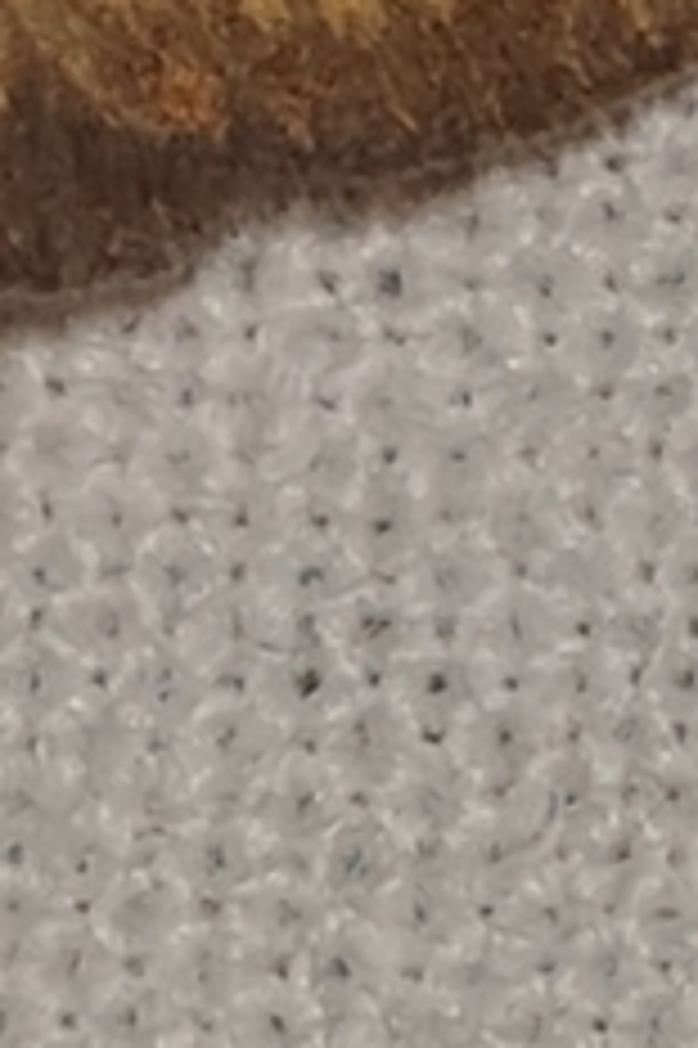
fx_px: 2883
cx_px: -223
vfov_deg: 19.0
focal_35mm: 99
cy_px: -342
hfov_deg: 13.3
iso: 50
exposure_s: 1/1709
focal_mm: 4.3
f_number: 2.4
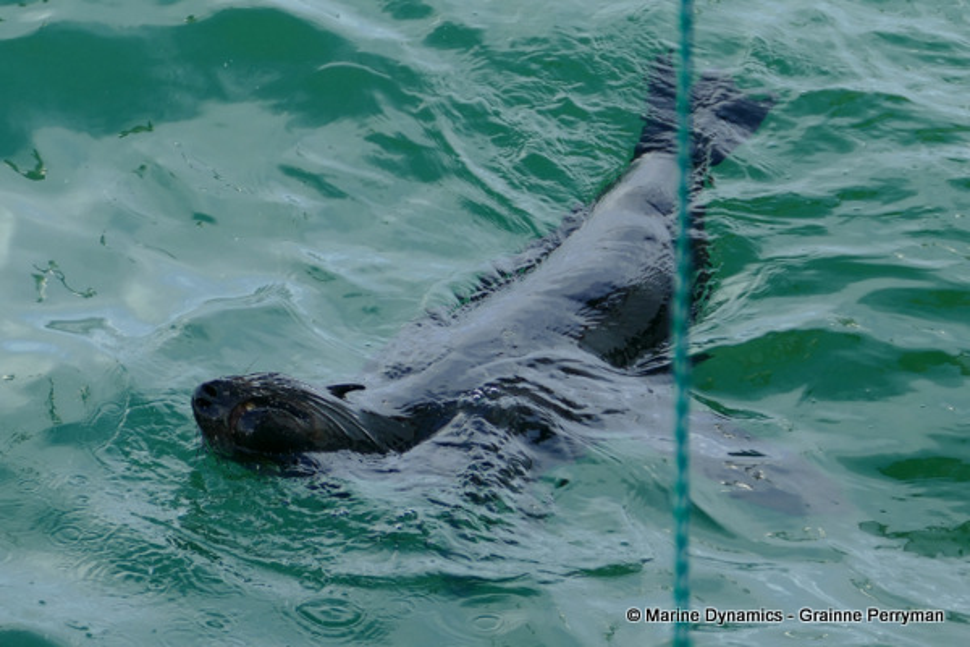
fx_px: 2829
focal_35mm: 105
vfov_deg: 13.0
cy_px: 324
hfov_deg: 19.5
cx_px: 485
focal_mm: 38.48
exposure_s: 1/400
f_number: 3.9
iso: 125
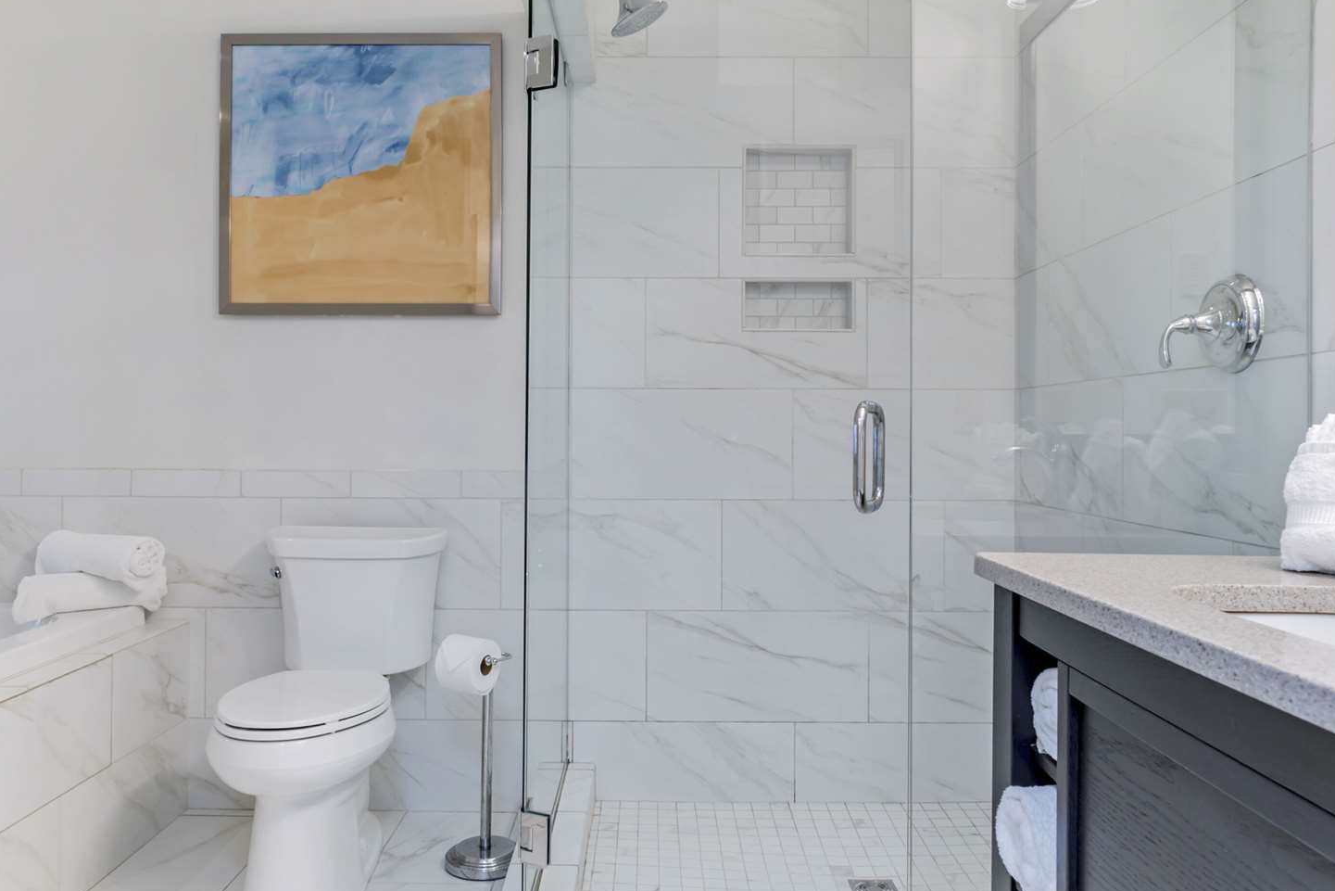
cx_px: 648
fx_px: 927
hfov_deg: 71.5
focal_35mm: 25
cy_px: 441
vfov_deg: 51.3
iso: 400
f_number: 10
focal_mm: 24
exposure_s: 1/5
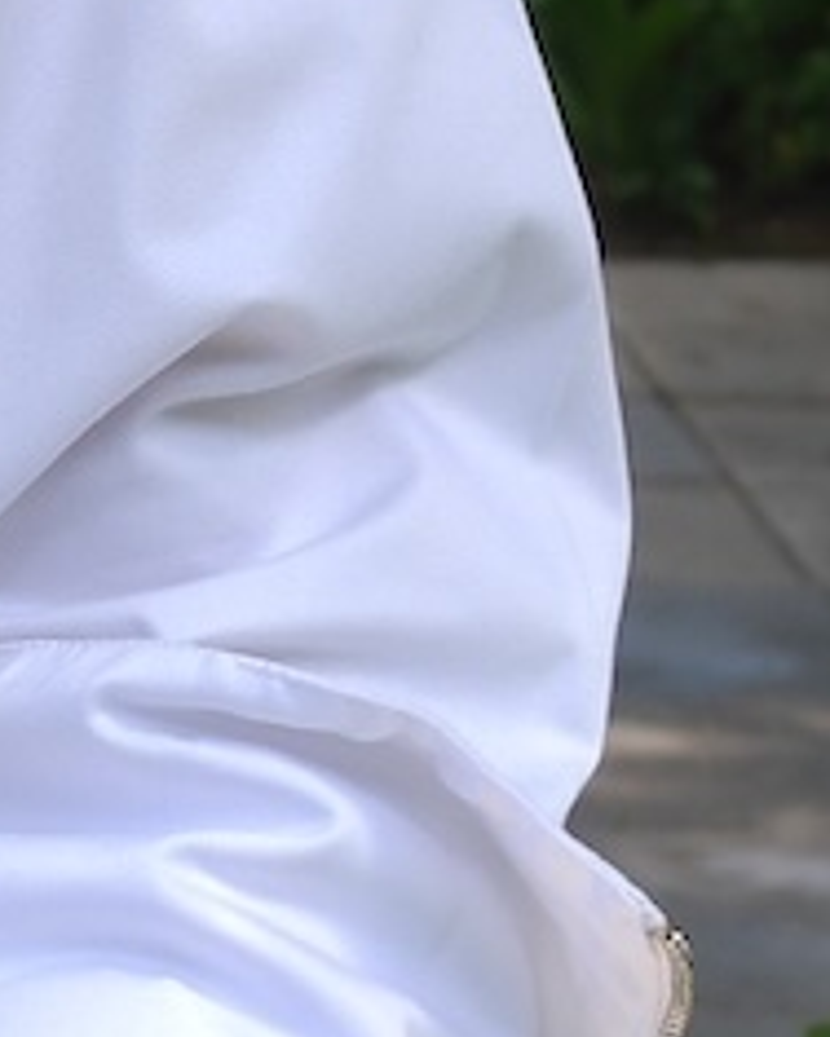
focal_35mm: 144
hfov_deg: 8.8
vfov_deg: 13.2
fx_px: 4422
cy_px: 1011
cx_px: -1673
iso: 100
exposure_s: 1/125
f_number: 4.5
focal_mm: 20
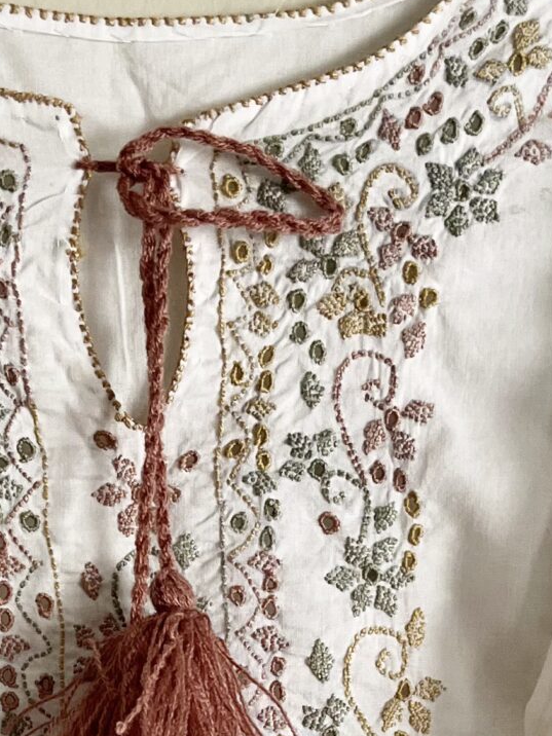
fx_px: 1977
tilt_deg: -2.8
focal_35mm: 93
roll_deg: -0.5
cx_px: 114
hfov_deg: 15.8
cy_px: 826
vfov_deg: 20.1
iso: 160
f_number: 1.6
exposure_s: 1/60
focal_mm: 5.1
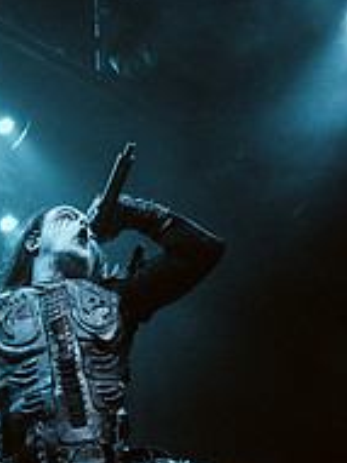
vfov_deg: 31.2
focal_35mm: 59
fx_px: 789
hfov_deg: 23.9
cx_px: 17
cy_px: 415
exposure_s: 1/250
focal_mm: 26
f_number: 4
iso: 800
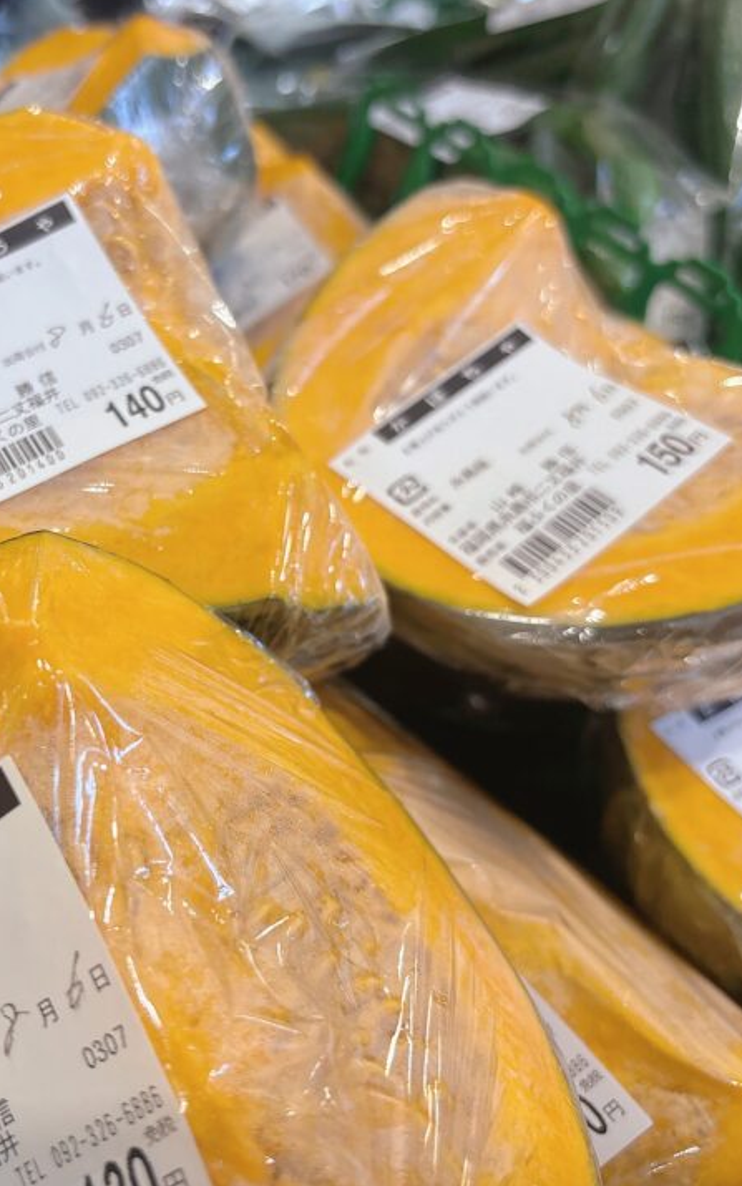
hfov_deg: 33.8
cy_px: 592
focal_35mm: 37
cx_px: 196
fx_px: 1197
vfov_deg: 52.7
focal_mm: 5.96
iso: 125
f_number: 1.6
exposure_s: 1/120
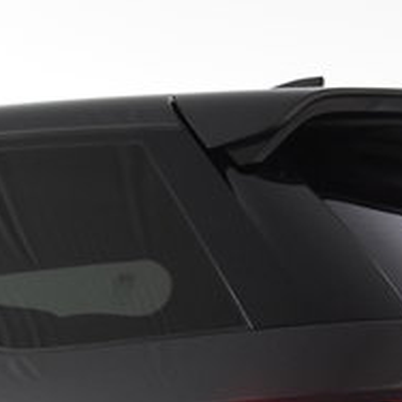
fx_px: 2549
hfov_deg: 8.7
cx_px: -250
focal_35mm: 194
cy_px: 655
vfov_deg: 8.7
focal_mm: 28
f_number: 5
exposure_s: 1/60
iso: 1600
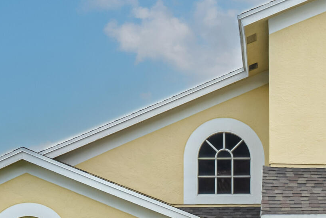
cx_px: 370
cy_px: 235
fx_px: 1503
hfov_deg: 12.2
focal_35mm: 166
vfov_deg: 8.2
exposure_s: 1/4000
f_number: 9
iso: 200
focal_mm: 30
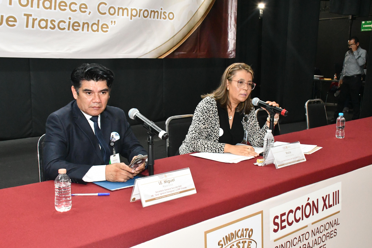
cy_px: 124
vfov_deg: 34.2
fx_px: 403
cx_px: 186
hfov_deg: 49.6
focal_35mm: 39
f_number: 10
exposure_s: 1/60
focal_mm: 26
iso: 9000
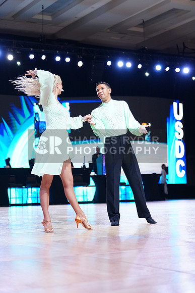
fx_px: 568
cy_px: 146
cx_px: 98
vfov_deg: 28.8
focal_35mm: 70
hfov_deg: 19.5
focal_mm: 70
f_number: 2.8
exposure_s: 1/500
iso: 2000
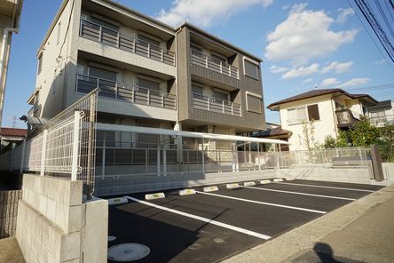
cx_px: 177
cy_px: 121
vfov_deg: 47.9
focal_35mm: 27
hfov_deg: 67.2
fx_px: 295
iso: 100
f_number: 9
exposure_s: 1/100
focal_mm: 16
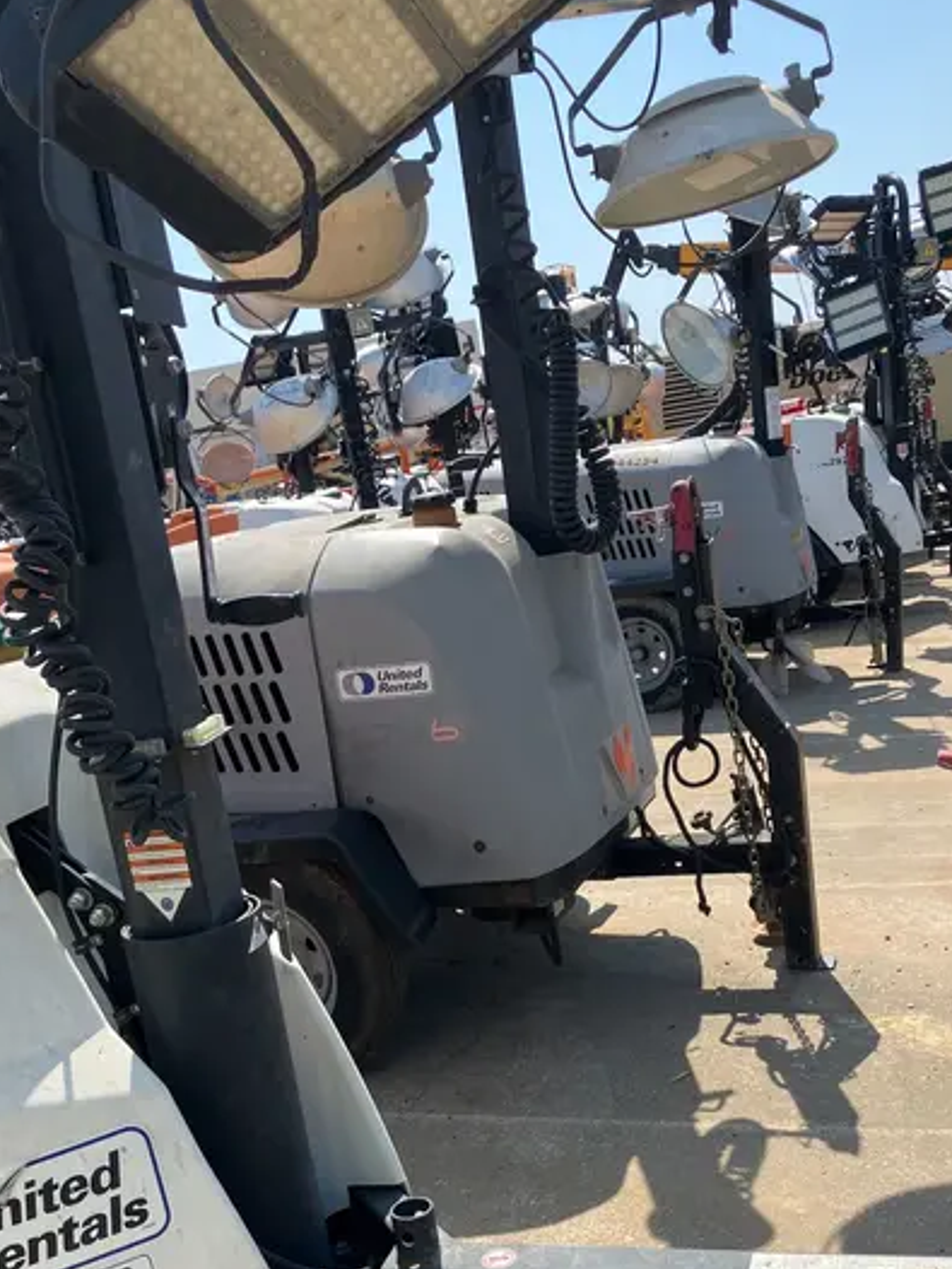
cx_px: 470
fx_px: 1429
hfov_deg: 36.8
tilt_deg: -13.1
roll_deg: +10.1
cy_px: 846
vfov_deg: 47.1
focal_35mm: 39
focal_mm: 3.99
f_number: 1.8
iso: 32
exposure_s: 1/1389
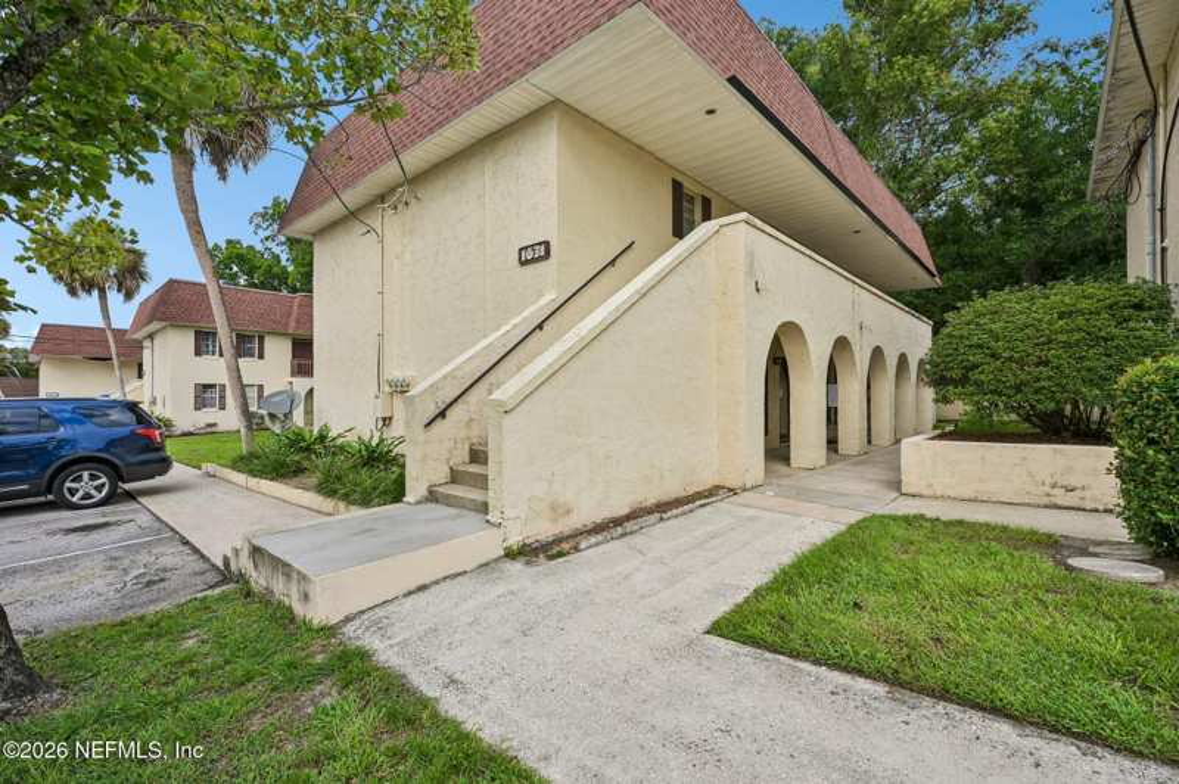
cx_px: 590
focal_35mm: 16
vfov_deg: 75.4
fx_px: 507
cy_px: 392
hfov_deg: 98.6
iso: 100
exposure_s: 1/125
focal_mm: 15.5
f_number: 8
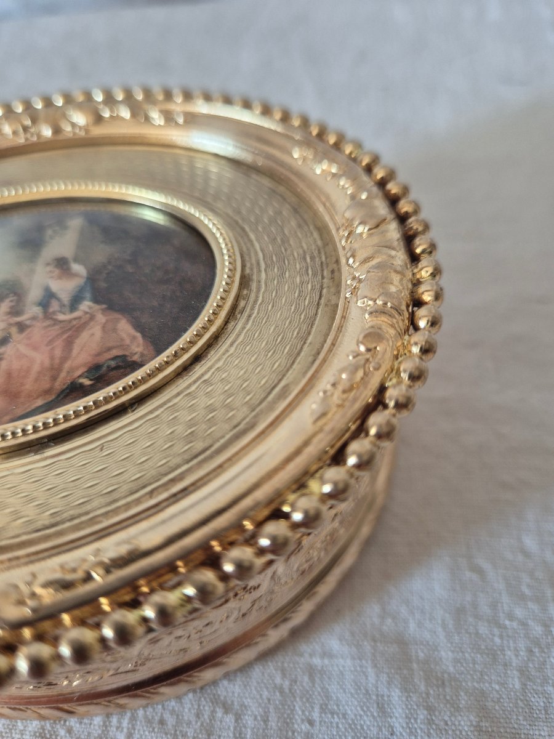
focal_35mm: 23
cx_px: 277
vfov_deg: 73.9
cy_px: 370
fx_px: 491
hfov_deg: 58.9
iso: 320
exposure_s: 1/100
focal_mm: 5.4
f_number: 1.8
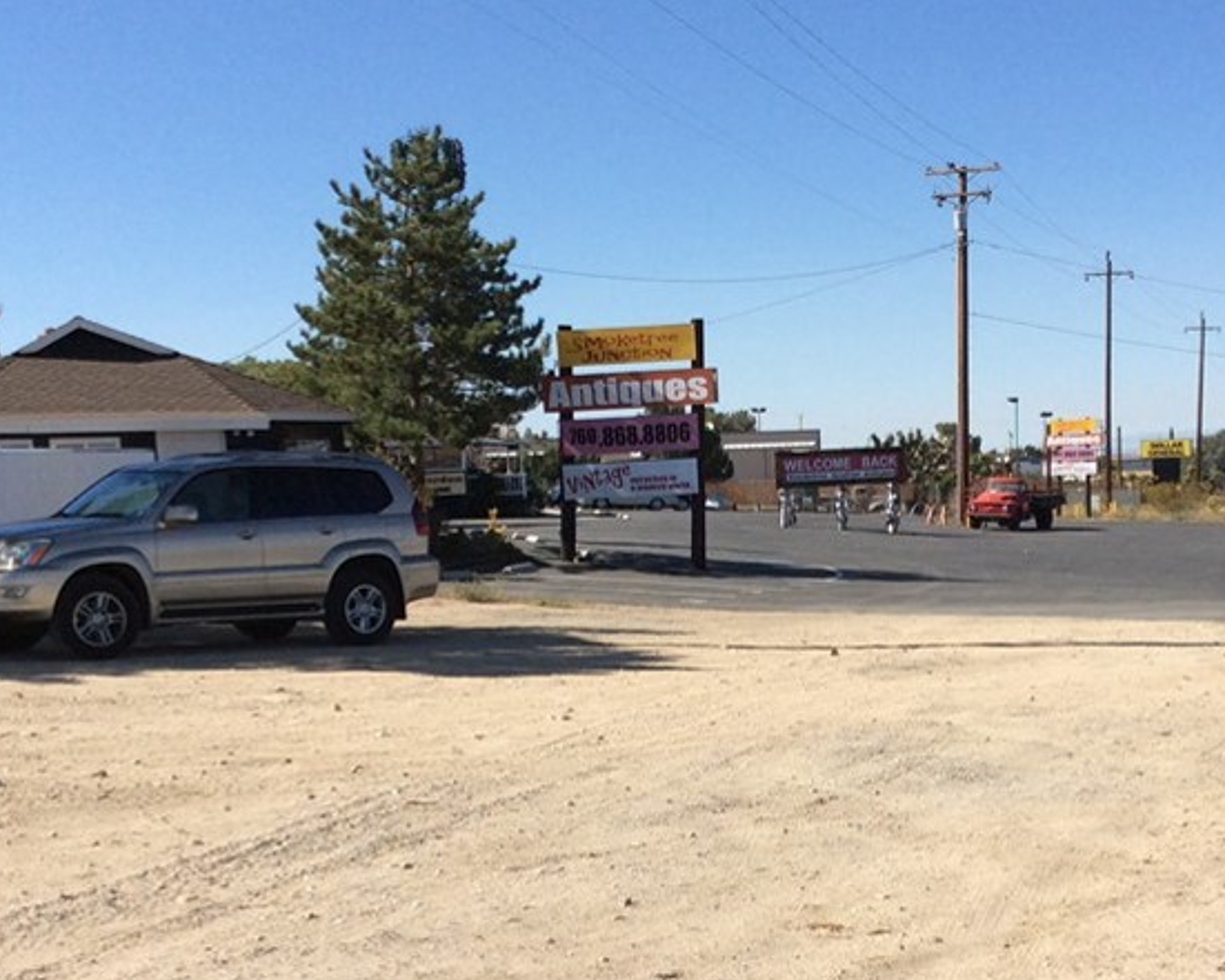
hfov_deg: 32.3
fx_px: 2103
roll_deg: +1.9
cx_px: 791
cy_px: 721
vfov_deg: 26.0
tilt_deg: -7.1
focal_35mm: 58
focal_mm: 3.3
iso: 32
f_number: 2.4
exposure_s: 1/2119
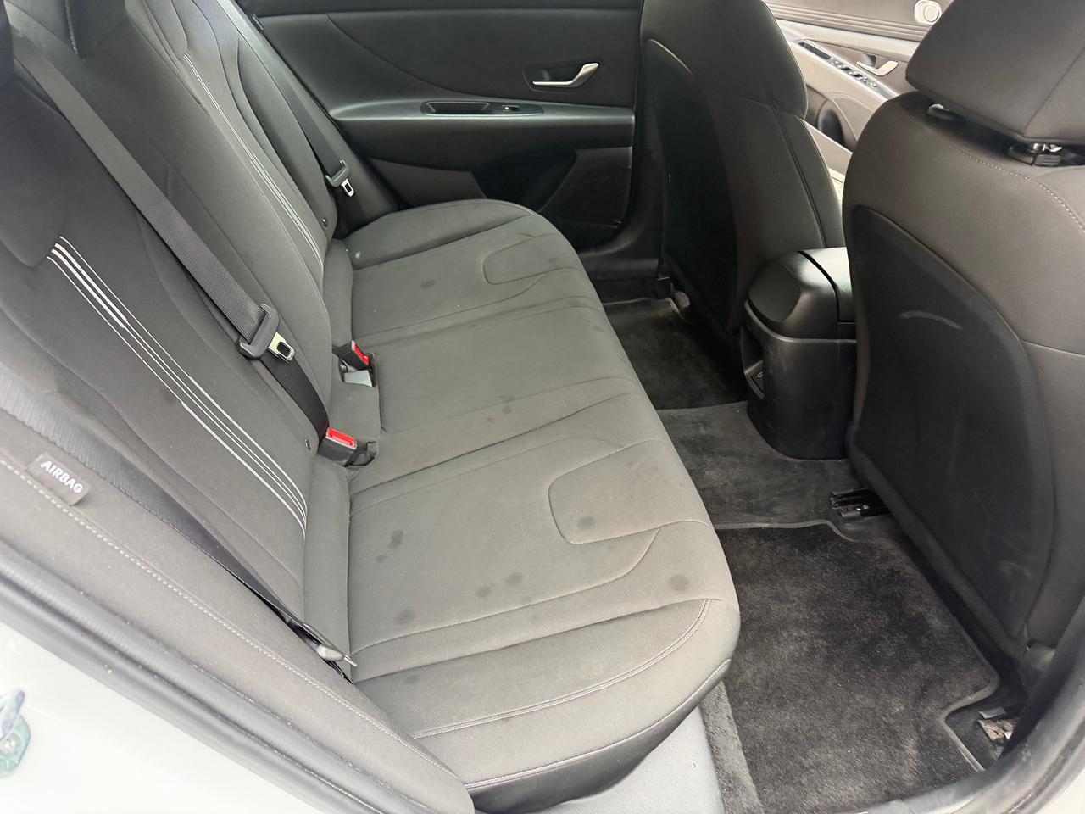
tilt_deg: -42.4
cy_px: 407
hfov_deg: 71.6
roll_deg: -1.7
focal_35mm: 24
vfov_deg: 56.8
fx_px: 752
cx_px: 542
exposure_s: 1/78
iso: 200
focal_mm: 6.76
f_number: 1.78
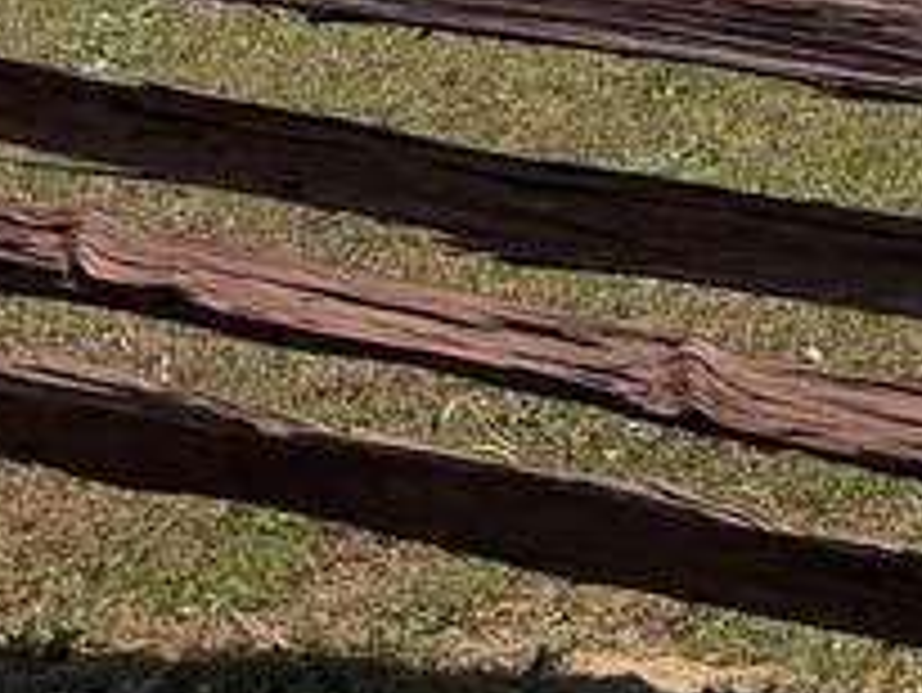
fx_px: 3998
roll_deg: +0.1
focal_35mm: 150
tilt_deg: +1.0
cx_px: 2231
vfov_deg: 8.5
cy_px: -1305
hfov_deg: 11.0
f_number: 1.78
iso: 80
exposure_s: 1/11905
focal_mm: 6.76
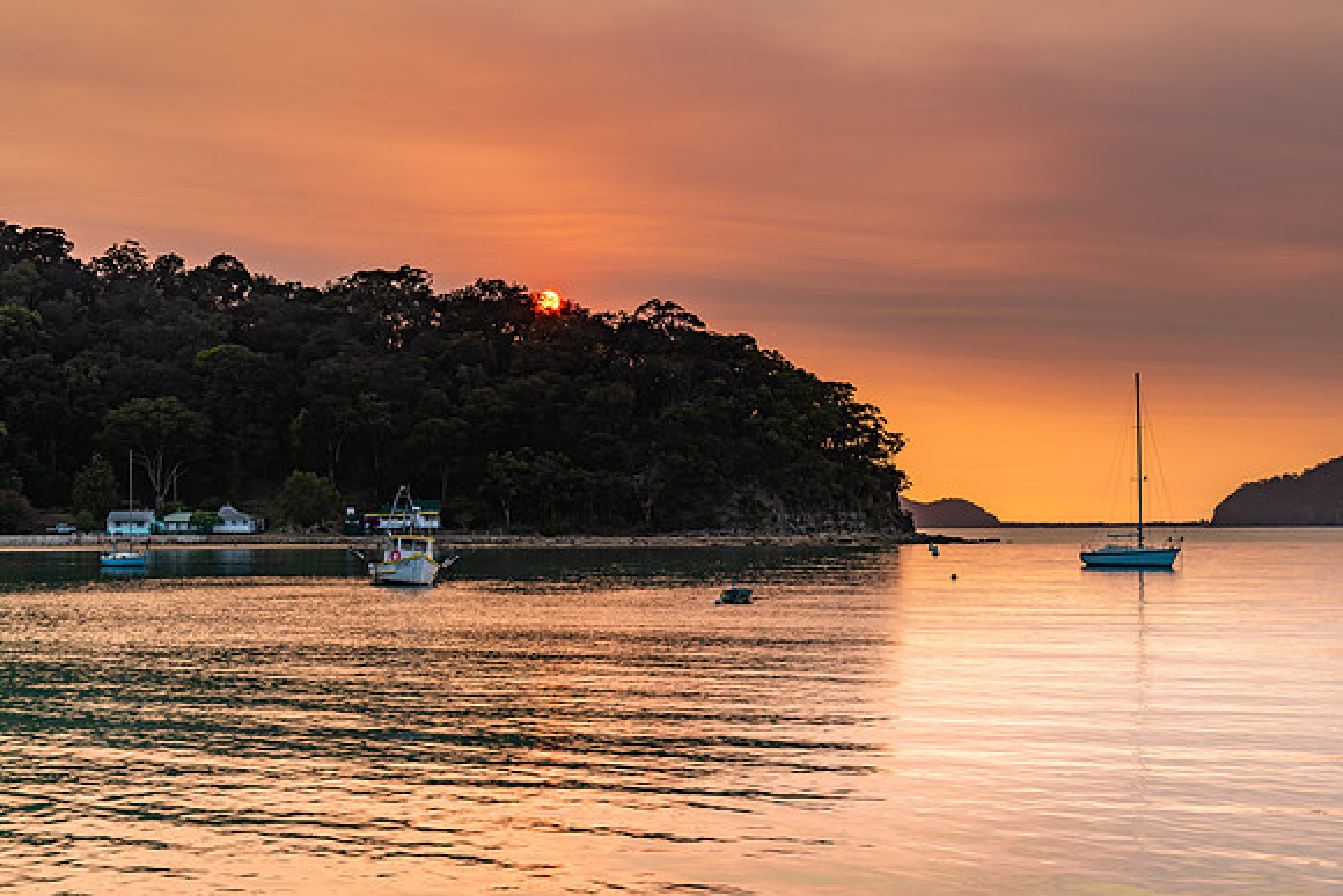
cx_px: 672
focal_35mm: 56
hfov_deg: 35.8
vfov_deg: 24.3
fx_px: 2081
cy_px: 448
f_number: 9
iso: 50
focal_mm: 55
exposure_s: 1/6
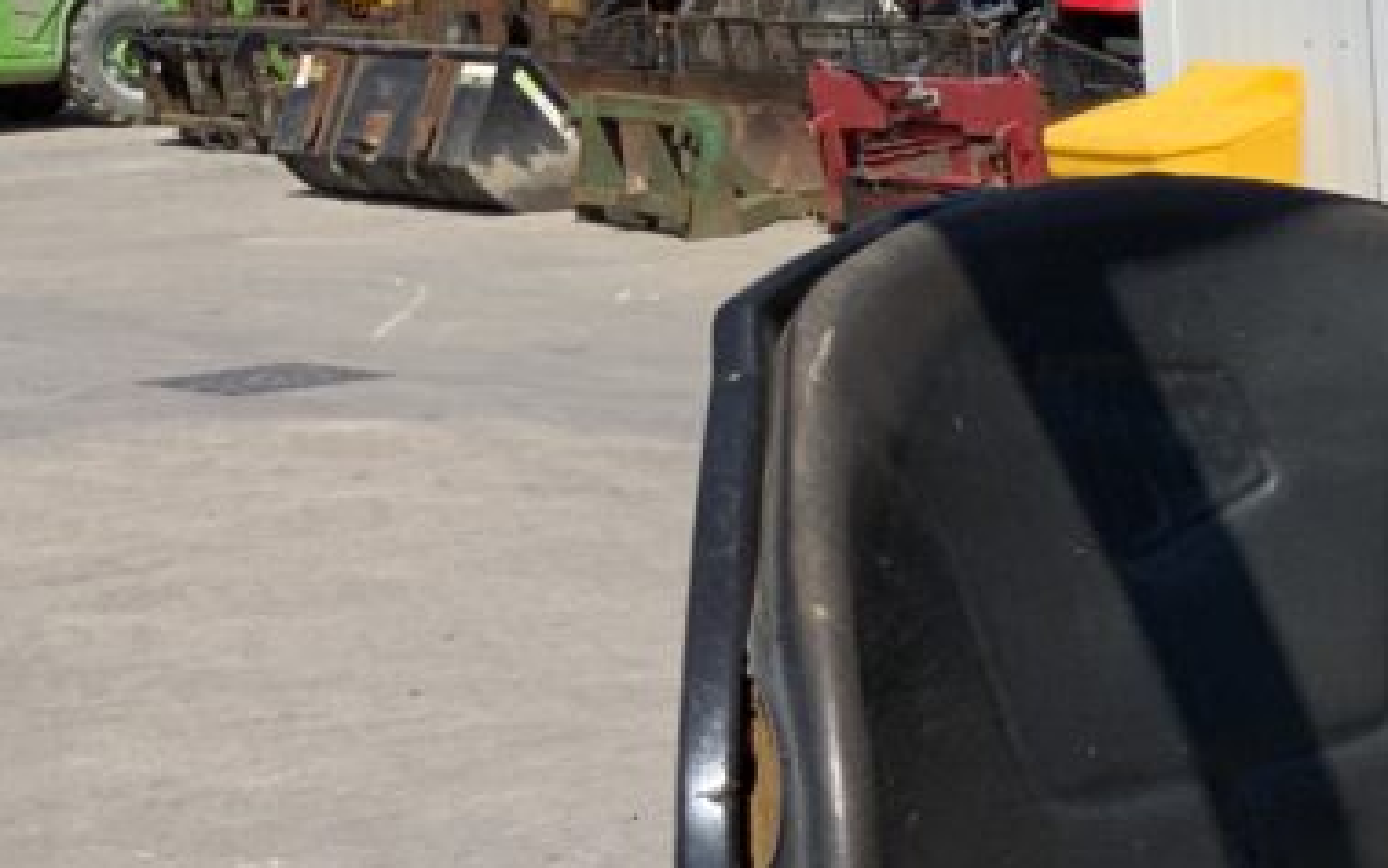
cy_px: 1113
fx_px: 3140
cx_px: 1860
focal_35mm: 83
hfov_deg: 22.1
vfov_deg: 15.1
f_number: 1.8
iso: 16
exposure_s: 1/3788
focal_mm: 3
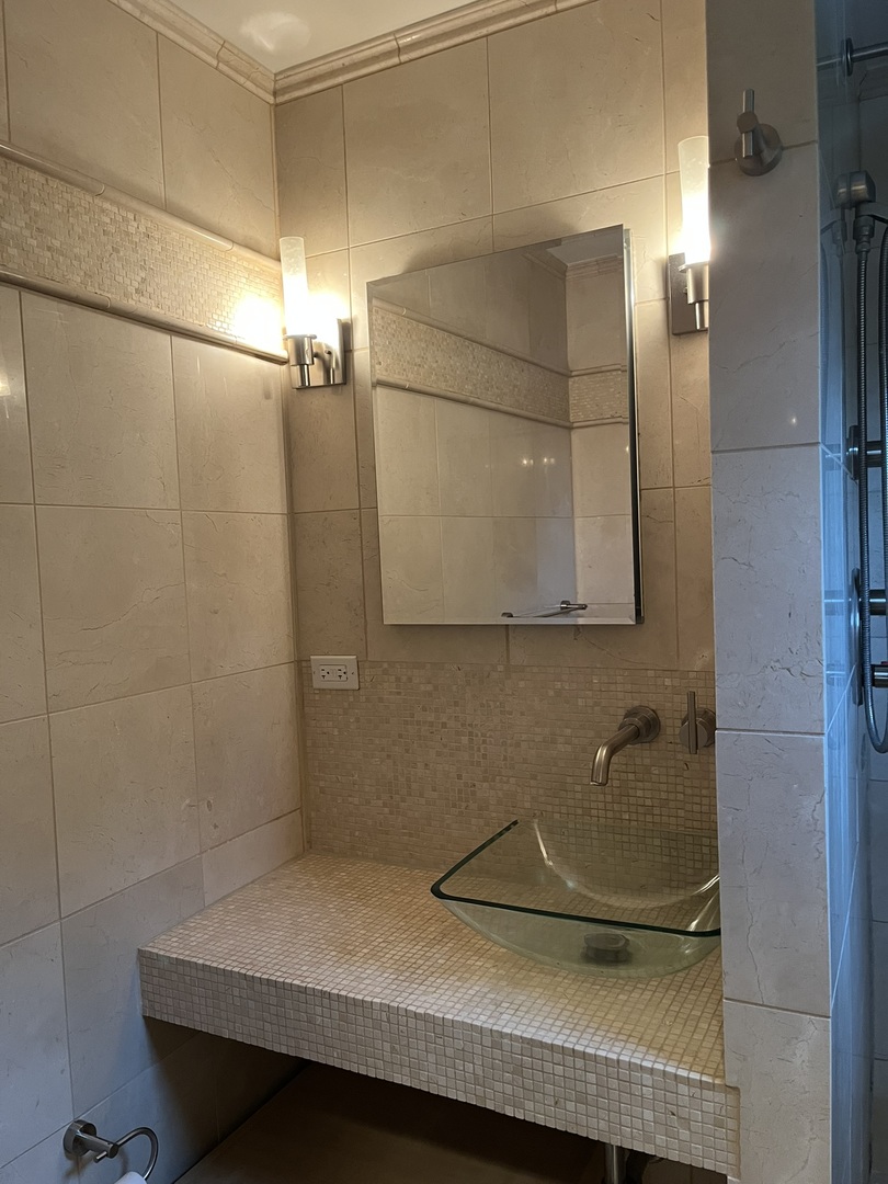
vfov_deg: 67.3
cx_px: 444
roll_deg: +2.7
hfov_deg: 53.1
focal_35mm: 26
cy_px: 592
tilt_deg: -1.3
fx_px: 889
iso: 320
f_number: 1.6
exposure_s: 1/60
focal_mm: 5.1
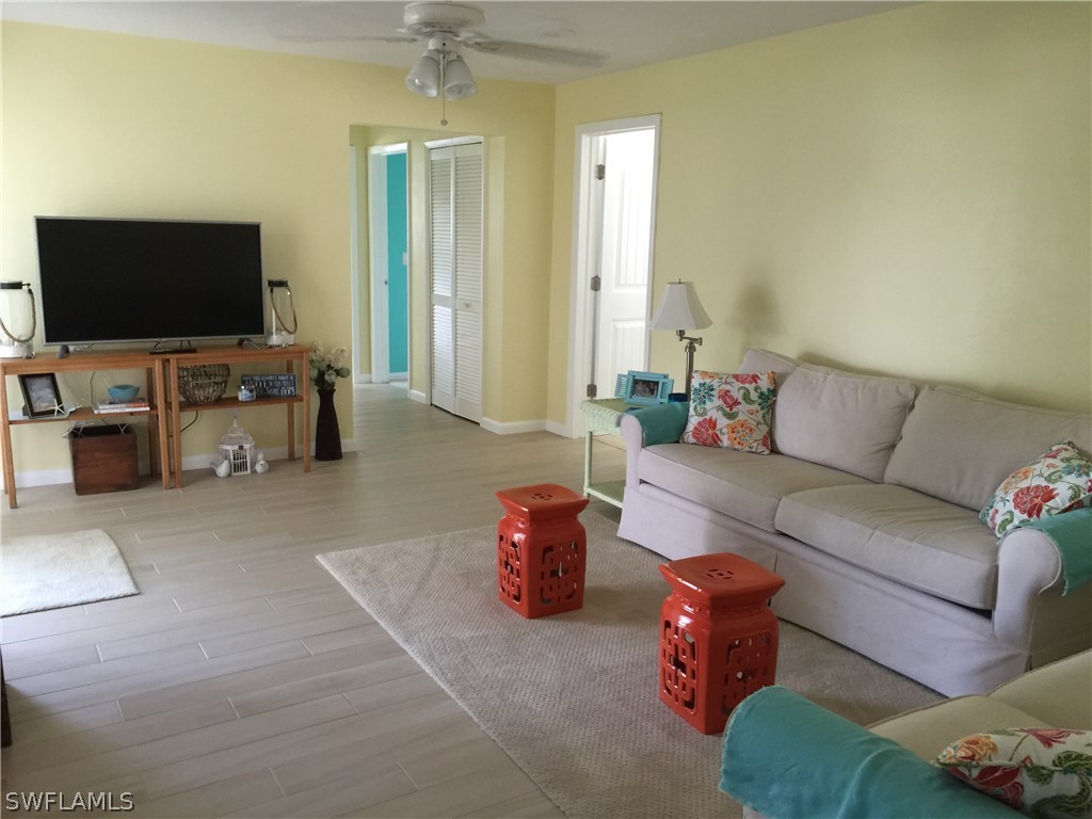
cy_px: 410
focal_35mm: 29
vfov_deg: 48.2
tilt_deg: -10.3
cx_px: 546
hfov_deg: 61.7
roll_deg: -2.6
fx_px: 915
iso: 80
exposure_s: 1/15
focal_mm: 4.15
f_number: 2.2
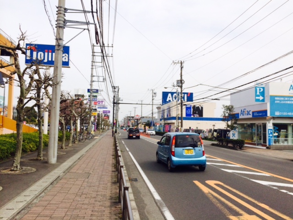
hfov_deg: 60.0
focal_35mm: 30
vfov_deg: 46.8
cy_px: 110
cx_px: 146
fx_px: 254
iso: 32
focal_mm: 4.12
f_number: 2.2
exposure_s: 1/2283
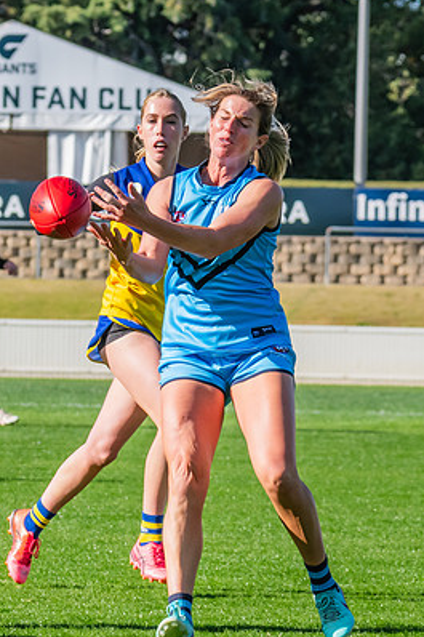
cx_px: -13
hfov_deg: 3.2
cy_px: 224
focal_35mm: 435
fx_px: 7691
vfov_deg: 4.7
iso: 800
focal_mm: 170
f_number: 10
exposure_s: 1/1250
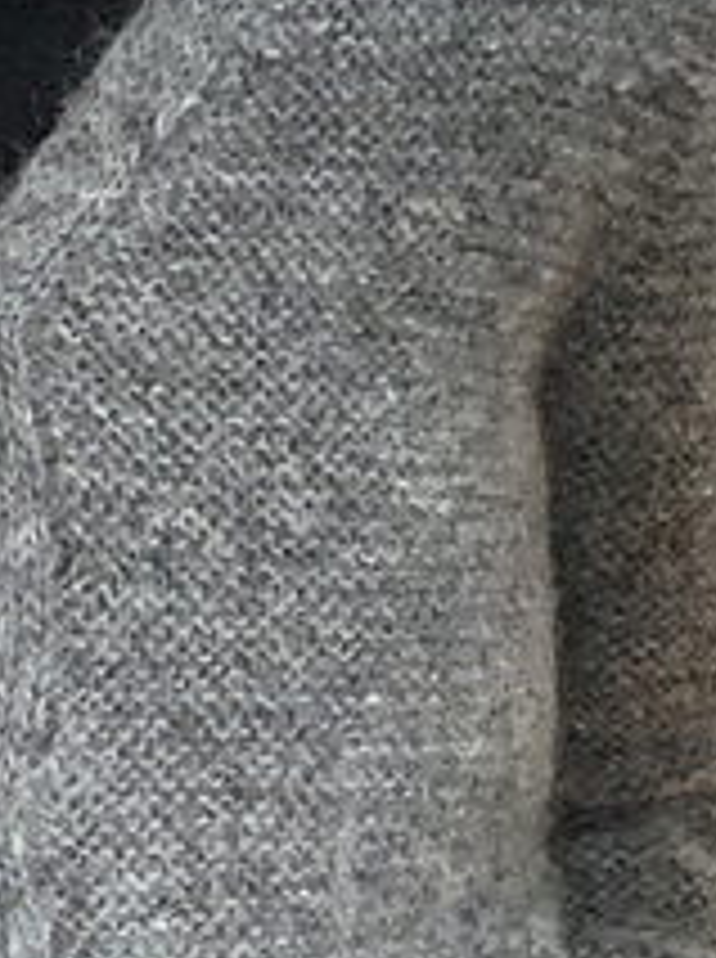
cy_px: 765
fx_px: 2656
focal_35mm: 96
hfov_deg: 15.4
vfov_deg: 20.3
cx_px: 383
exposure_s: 1/29
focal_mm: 2.87
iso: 320
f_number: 2.2
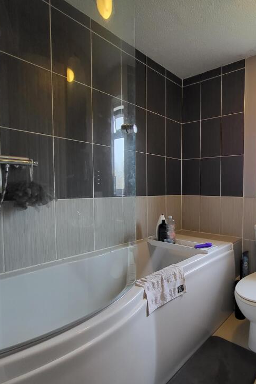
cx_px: 211
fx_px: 203
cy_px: 199
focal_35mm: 19
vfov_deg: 86.9
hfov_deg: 58.6
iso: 320
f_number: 2.2
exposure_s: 1/33
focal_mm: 1.74
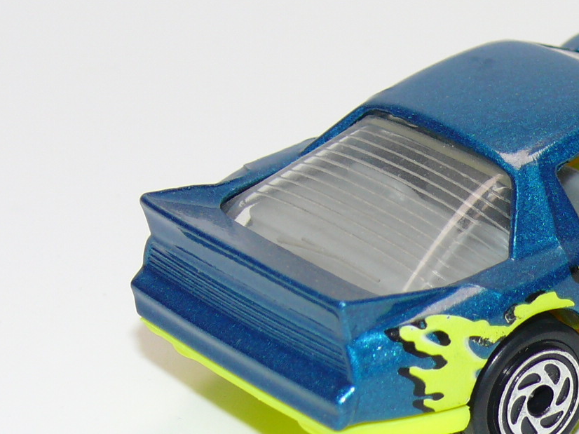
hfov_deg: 10.4
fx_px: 3144
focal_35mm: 188
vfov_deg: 7.9
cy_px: 170
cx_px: 559
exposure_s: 1/30
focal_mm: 13
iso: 100
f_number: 4
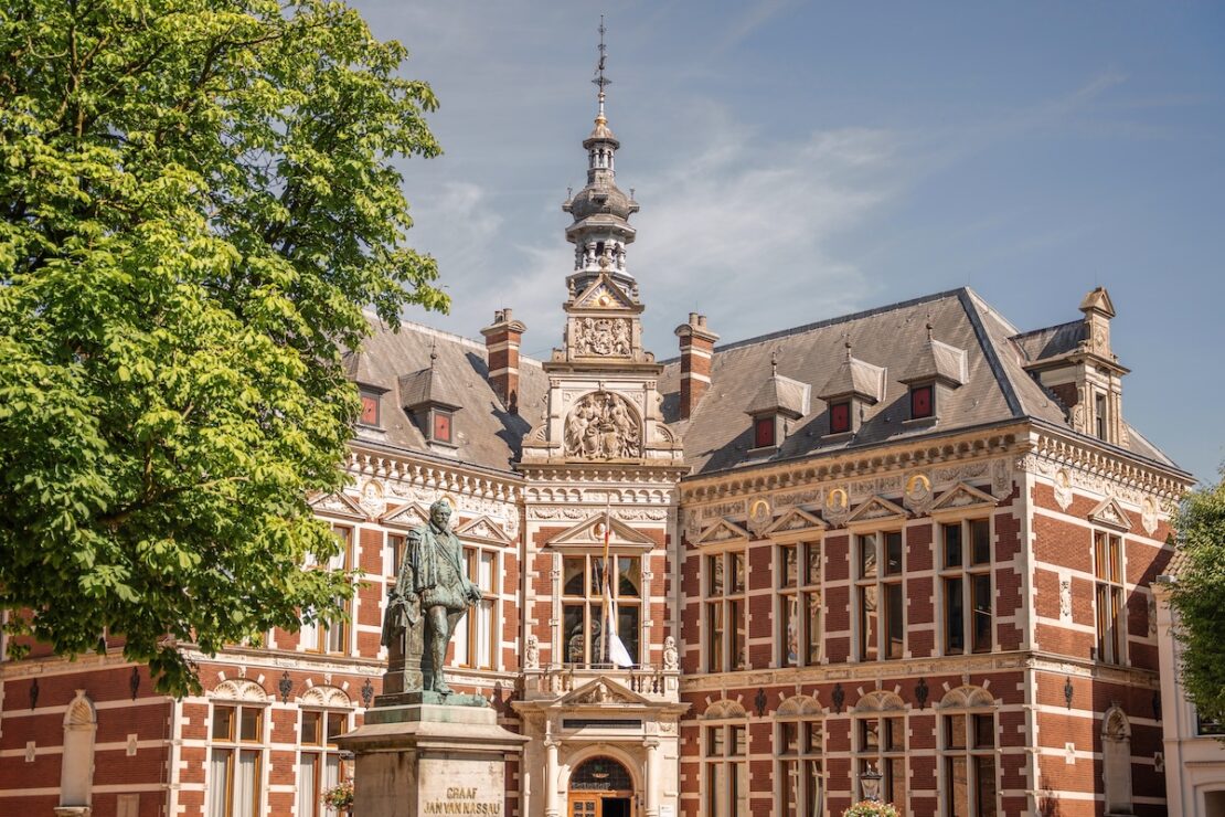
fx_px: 1633
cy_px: 408
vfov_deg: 28.1
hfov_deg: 41.1
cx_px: 612
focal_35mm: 48
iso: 100
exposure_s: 1/2500
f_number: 2.8
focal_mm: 48
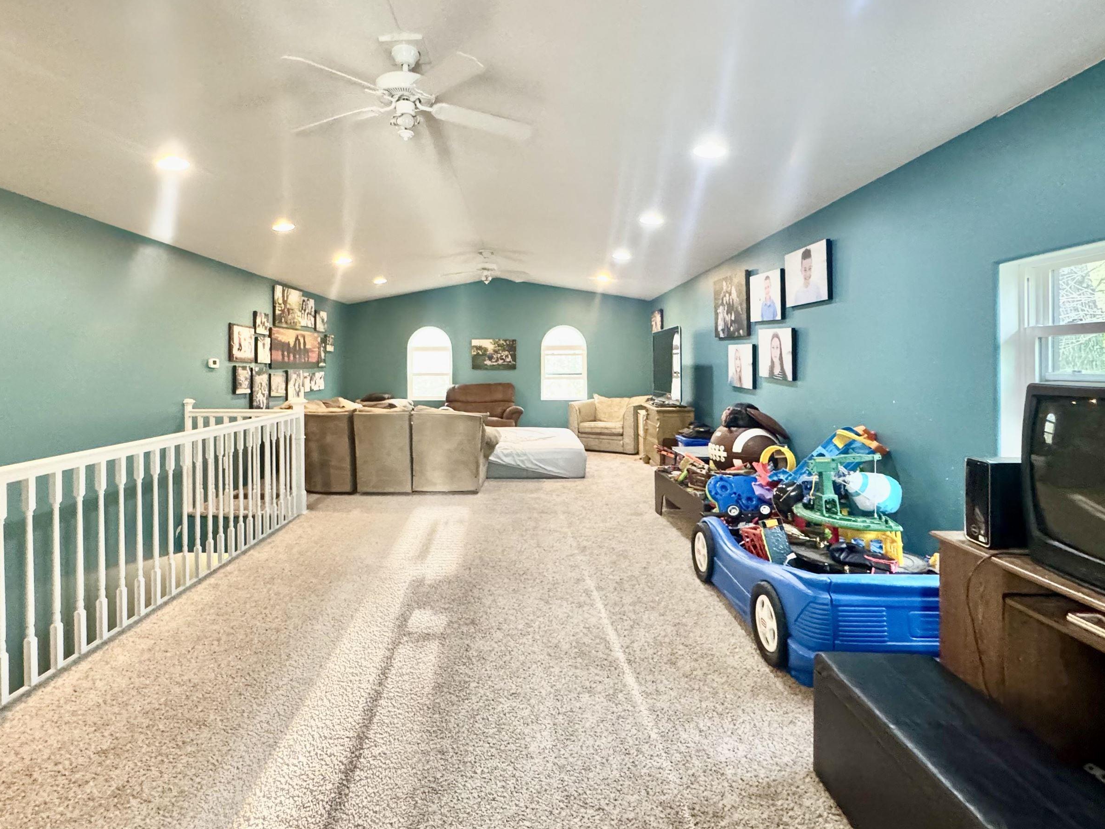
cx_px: 501
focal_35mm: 18
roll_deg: -0.7
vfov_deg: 71.4
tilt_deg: -1.5
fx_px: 575
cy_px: 367
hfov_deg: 87.5
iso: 640
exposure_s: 1/60
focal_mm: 2.22
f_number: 2.2
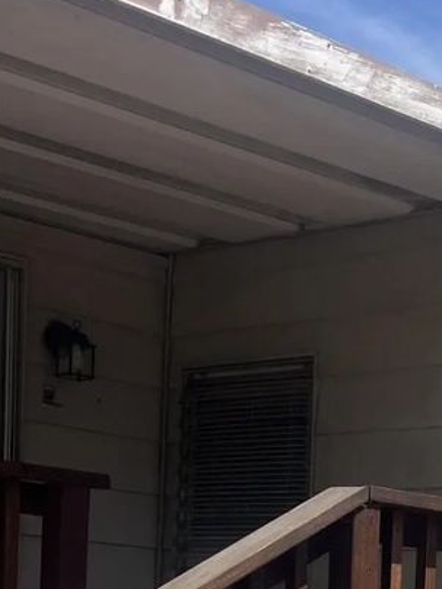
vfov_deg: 20.8
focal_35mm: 88
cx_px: 667
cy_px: 696
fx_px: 1496
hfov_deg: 15.5
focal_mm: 5.1
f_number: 1.6
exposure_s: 1/4149
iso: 50
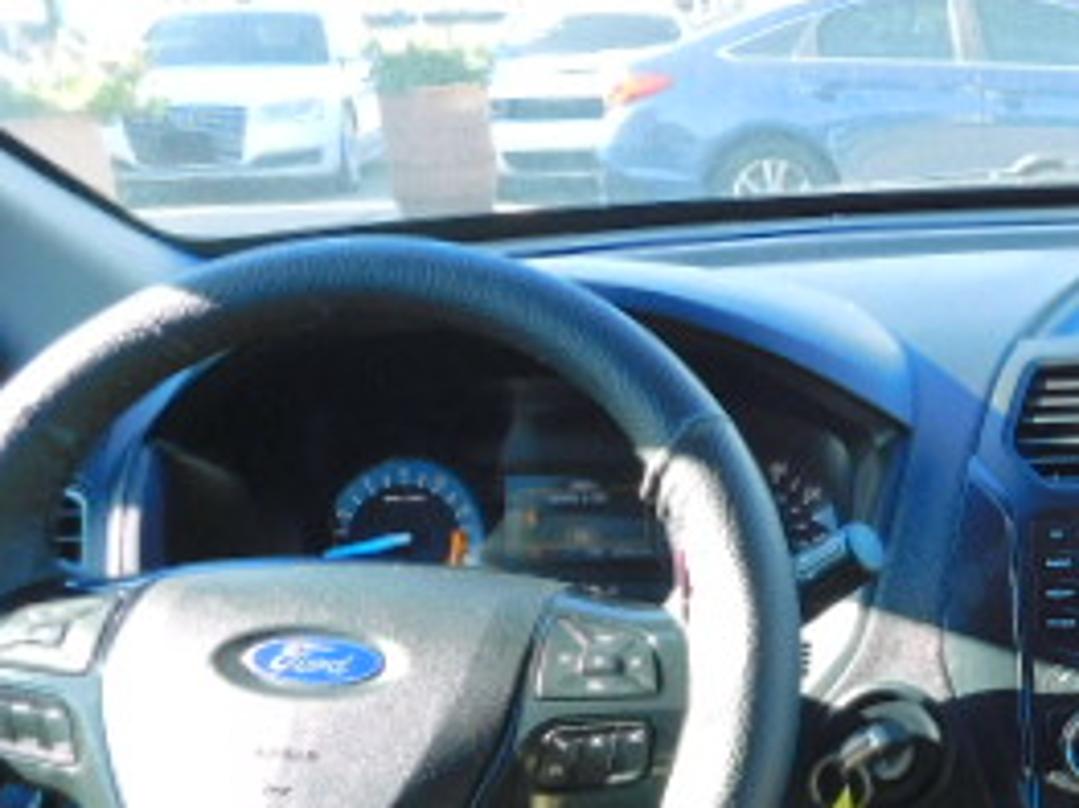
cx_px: 1182
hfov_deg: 30.7
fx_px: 1745
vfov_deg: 25.8
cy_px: 587
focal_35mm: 56
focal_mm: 4
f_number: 3
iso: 125
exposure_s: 1/100
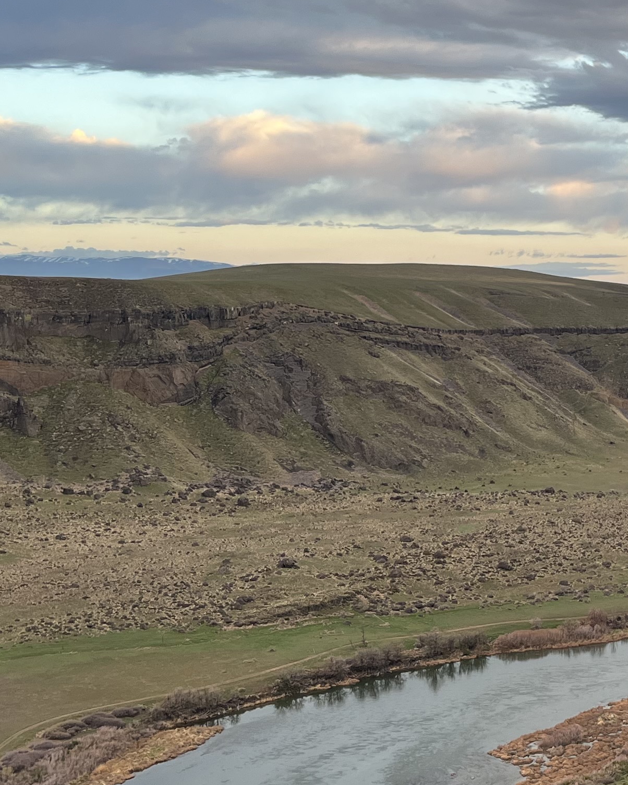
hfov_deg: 21.3
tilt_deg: -1.8
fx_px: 1580
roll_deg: -0.3
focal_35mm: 68
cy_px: 377
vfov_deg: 27.9
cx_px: 693
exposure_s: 1/193
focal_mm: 5.1
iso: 40
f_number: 1.6
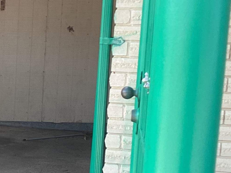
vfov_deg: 15.1
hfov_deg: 19.1
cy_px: 149
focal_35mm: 97
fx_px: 647
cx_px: -46
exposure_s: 1/120
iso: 25
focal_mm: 3.3
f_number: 2.4
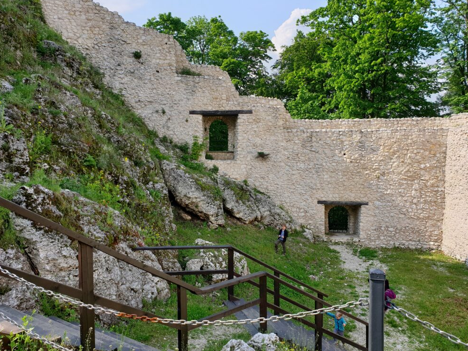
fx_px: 365
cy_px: 178
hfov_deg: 65.3
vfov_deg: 51.4
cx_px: 239
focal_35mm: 27
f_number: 2.4
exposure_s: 1/883
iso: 50
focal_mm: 4.3
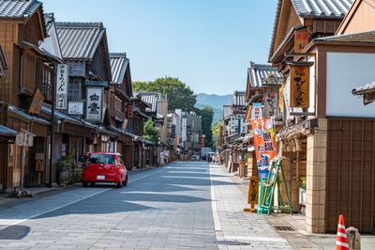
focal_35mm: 70
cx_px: 188
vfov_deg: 19.4
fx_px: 729
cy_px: 125
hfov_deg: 28.9
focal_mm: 70
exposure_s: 1/125
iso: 100
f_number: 9
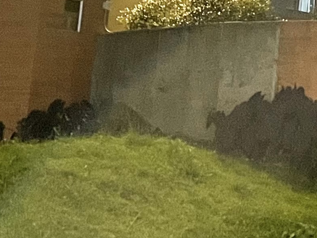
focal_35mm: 133
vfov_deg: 10.3
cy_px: -228
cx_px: 741
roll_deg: +3.1
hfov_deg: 12.1
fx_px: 1218
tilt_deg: +18.4
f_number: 1.6
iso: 800
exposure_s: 1/30
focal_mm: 4.2
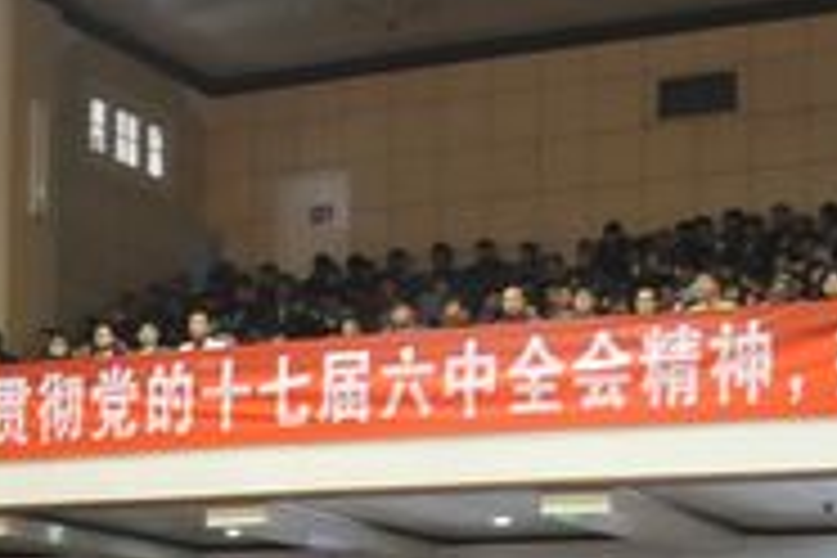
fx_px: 2023
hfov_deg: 20.6
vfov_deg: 14.4
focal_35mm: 87
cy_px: 891
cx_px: -351
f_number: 3.5
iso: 1600
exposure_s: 1/20
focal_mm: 18
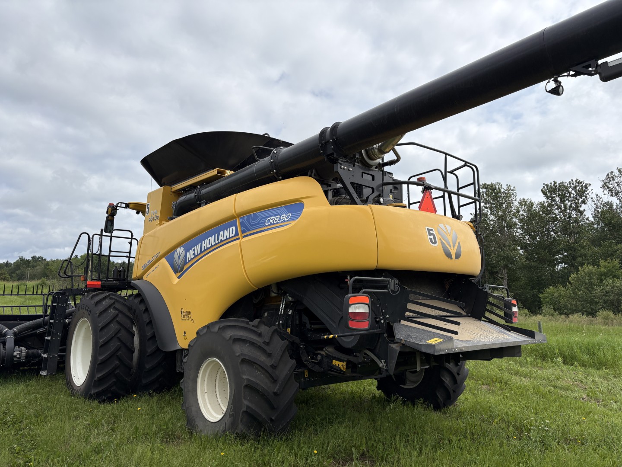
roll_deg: -2.5
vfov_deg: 53.1
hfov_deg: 67.3
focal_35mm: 26
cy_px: 234
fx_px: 467
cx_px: 311
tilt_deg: +10.2
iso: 50
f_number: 1.6
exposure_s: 1/4950
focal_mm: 5.96
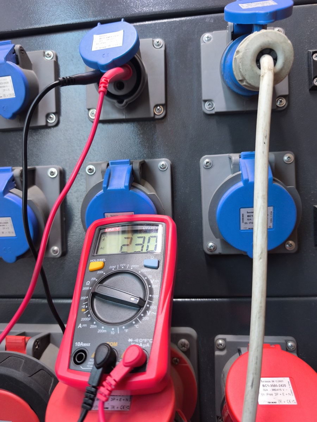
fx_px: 281
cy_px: 211
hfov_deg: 58.9
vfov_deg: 73.9
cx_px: 158
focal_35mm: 23
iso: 320
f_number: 1.6
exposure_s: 1/50
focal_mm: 6.57
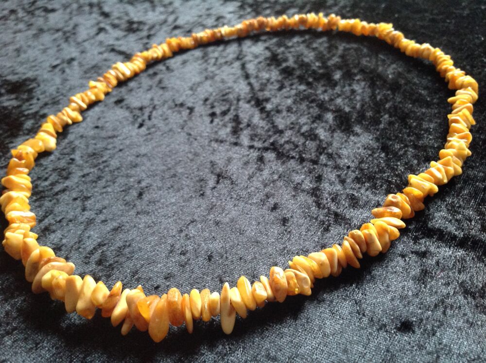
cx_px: 243
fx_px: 491
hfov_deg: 52.7
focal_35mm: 35
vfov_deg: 40.6
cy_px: 182
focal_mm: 4.28
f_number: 2.4
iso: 250
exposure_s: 1/15
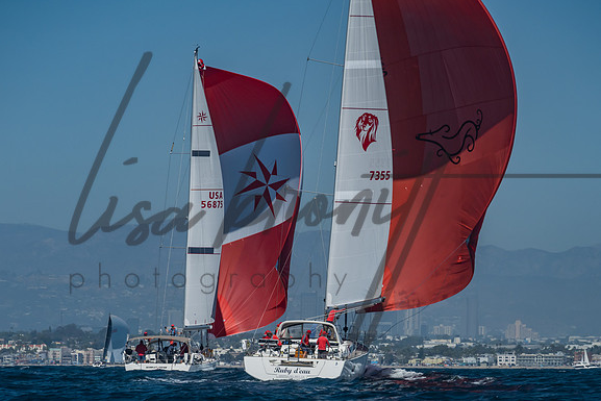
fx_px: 4291
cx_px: 302
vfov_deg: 5.3
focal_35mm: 257
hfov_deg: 8.0
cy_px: 300
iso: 160
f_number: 6.3
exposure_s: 1/1250
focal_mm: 165
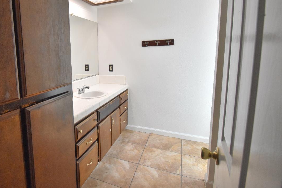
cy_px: 81
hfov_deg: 77.6
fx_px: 164
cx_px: 86
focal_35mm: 21
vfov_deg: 59.3
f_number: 4.5
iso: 2000
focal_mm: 10
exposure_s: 1/125
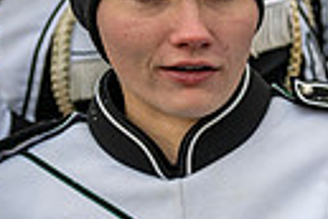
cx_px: 659
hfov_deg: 15.2
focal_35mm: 108
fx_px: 984
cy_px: 190
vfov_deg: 12.6
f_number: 2.8
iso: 160
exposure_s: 1/500
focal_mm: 24
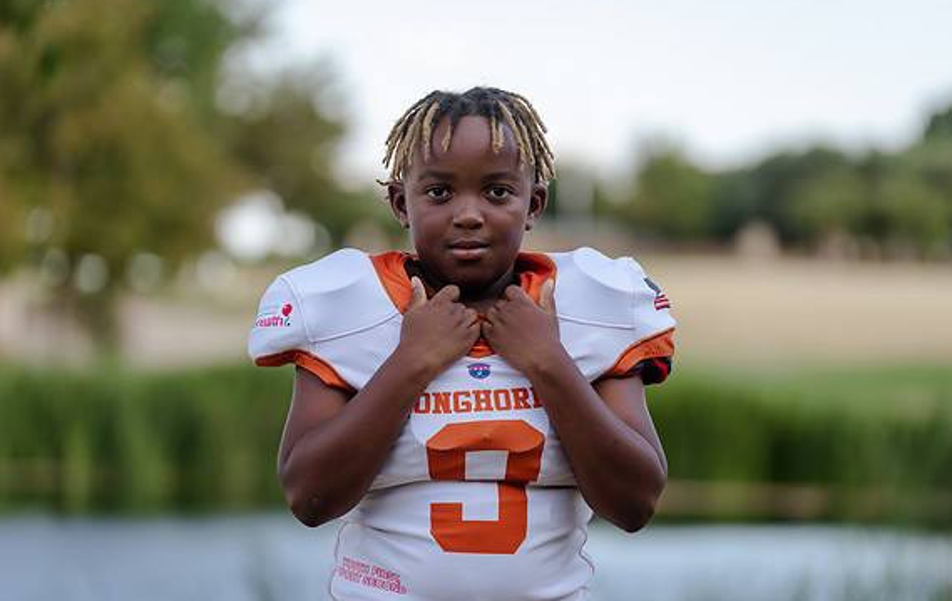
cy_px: 338
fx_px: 3980
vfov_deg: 8.6
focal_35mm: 153
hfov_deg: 13.6
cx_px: 479
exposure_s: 1/320
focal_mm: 138
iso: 125
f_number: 3.2
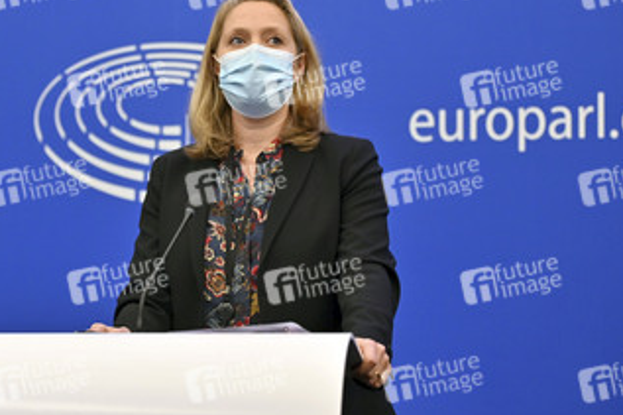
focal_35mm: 145
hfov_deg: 14.2
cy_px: 232
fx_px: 2508
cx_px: 262
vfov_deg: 9.5
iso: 800
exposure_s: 1/250
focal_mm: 102
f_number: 2.8
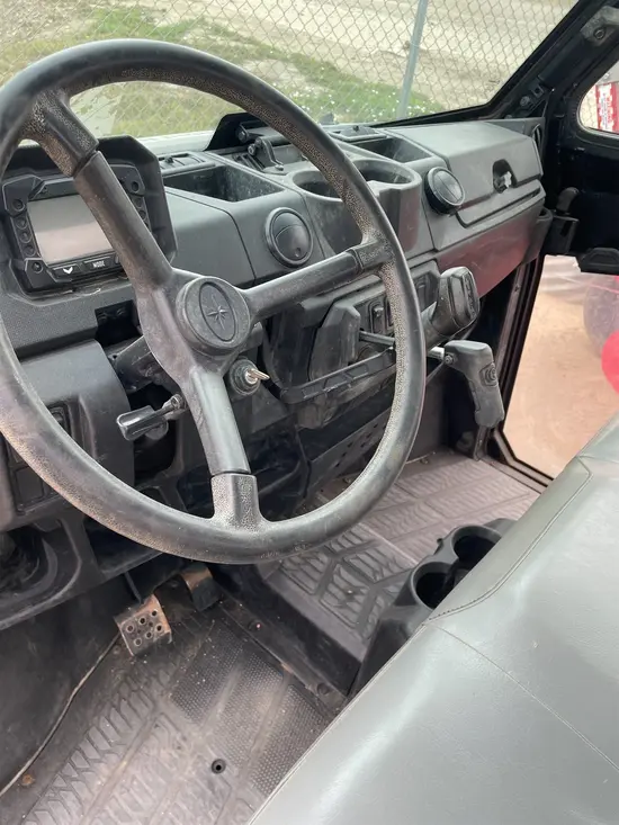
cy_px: 412
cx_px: 310
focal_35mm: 26
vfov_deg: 67.3
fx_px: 620
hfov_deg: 53.1
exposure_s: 1/121
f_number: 1.6
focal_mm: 4.2
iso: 64
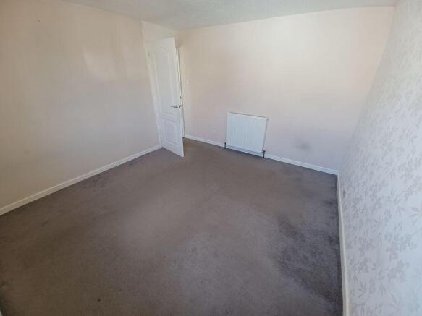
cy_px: 158
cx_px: 211
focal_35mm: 13
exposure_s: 1/50
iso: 100
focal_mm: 1.42
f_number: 2.2
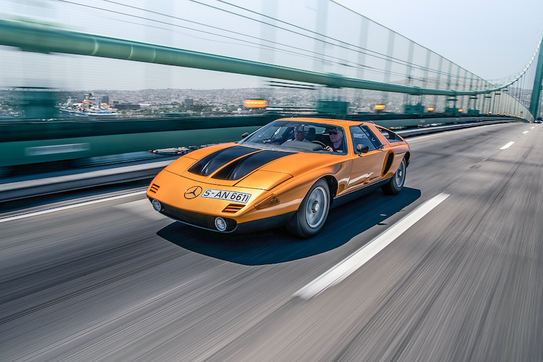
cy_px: 181
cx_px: 272
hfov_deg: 73.7
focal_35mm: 24
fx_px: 362
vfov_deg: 53.2
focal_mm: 24
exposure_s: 1/25
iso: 80
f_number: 20
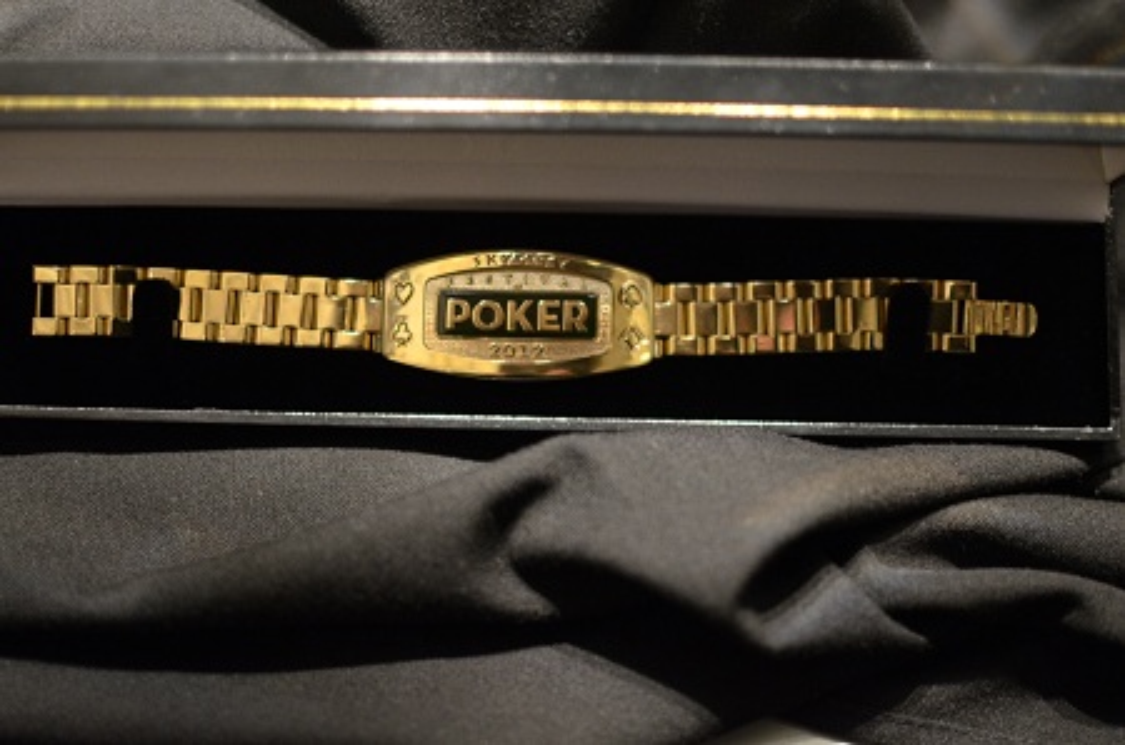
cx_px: 562
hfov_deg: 37.9
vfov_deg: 25.6
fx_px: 1637
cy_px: 372
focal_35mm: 52
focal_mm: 35
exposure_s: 1/80
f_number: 1.8
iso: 1600
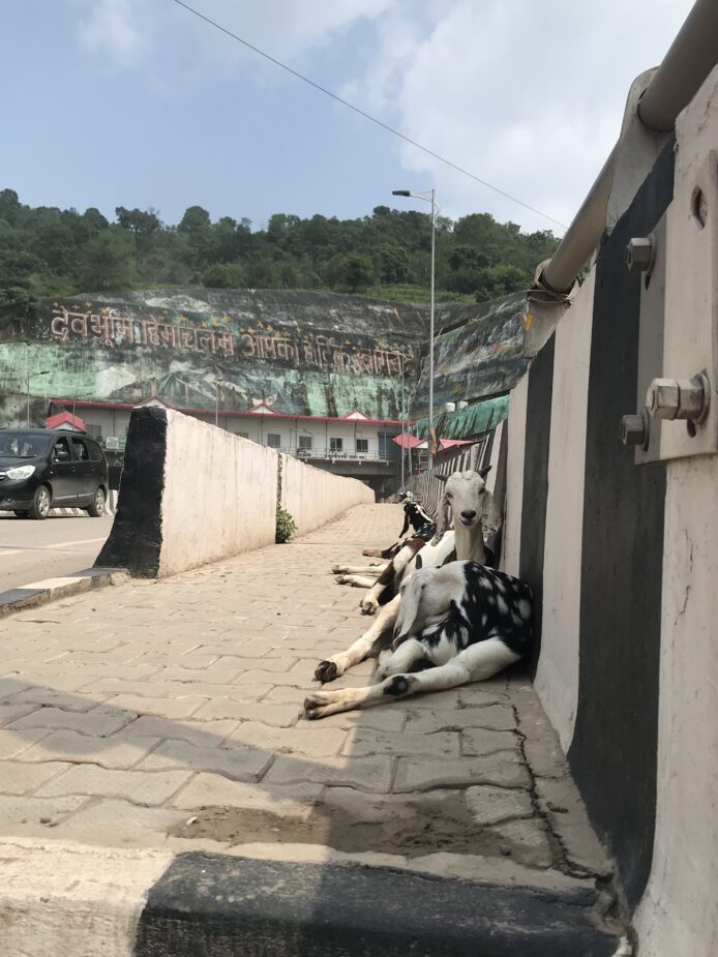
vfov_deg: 58.3
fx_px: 857
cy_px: 474
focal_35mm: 31
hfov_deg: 45.4
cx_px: 323
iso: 20
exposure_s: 1/3195
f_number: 1.8
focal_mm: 3.99
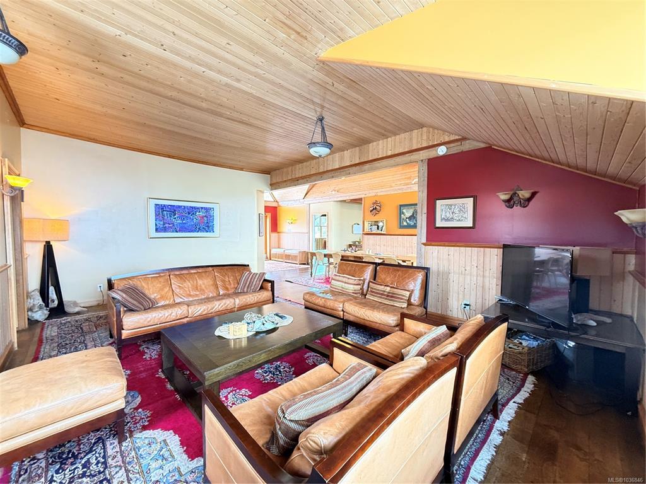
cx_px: 323
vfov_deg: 85.7
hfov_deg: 102.1
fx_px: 261
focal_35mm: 14
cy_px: 242
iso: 400
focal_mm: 2.22
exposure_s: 1/60
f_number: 2.2
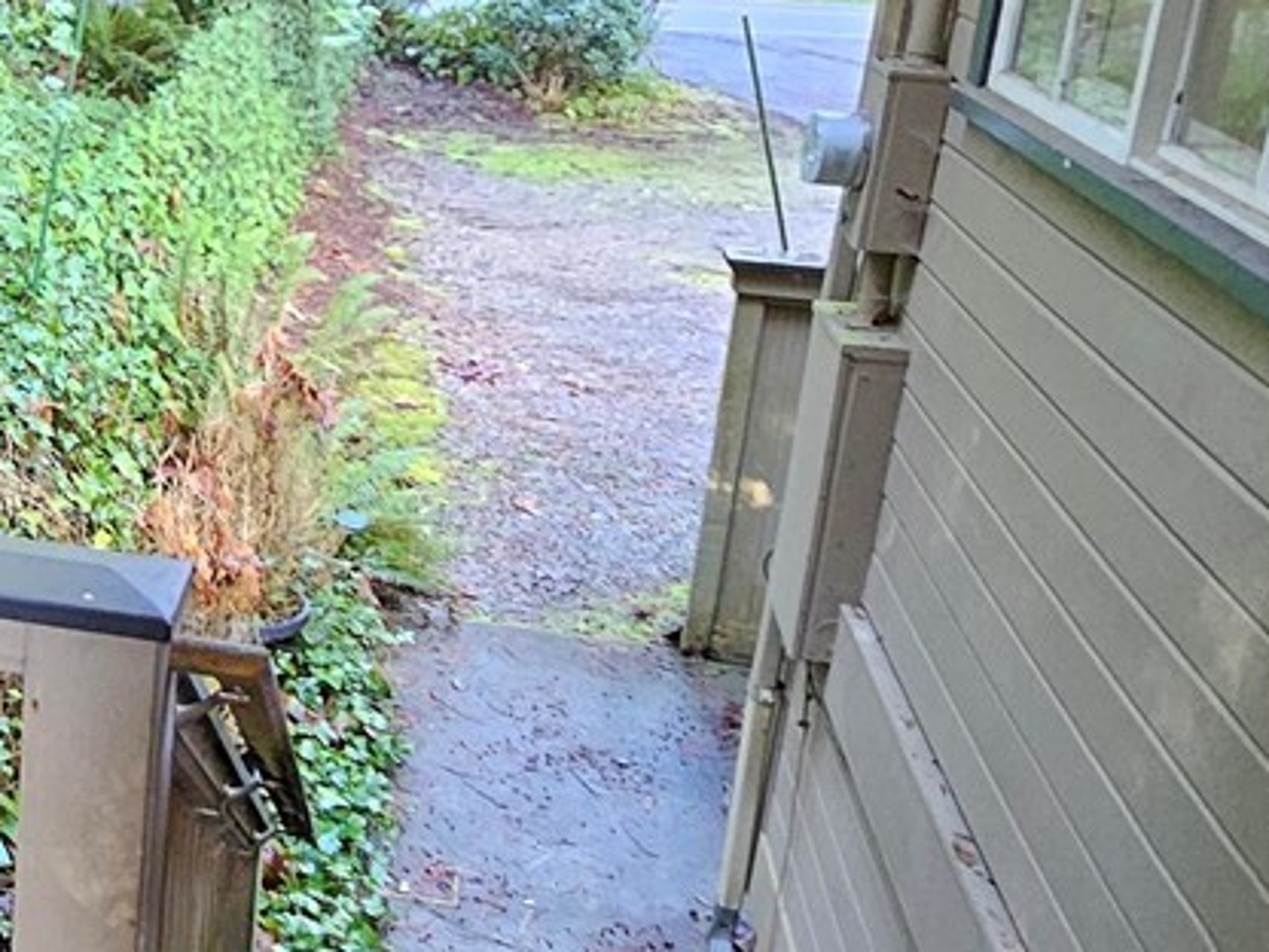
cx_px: -3
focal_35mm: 50
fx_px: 1833
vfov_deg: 29.0
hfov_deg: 34.7
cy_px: 366
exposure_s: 1/40
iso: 320
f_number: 2.2
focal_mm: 1.74
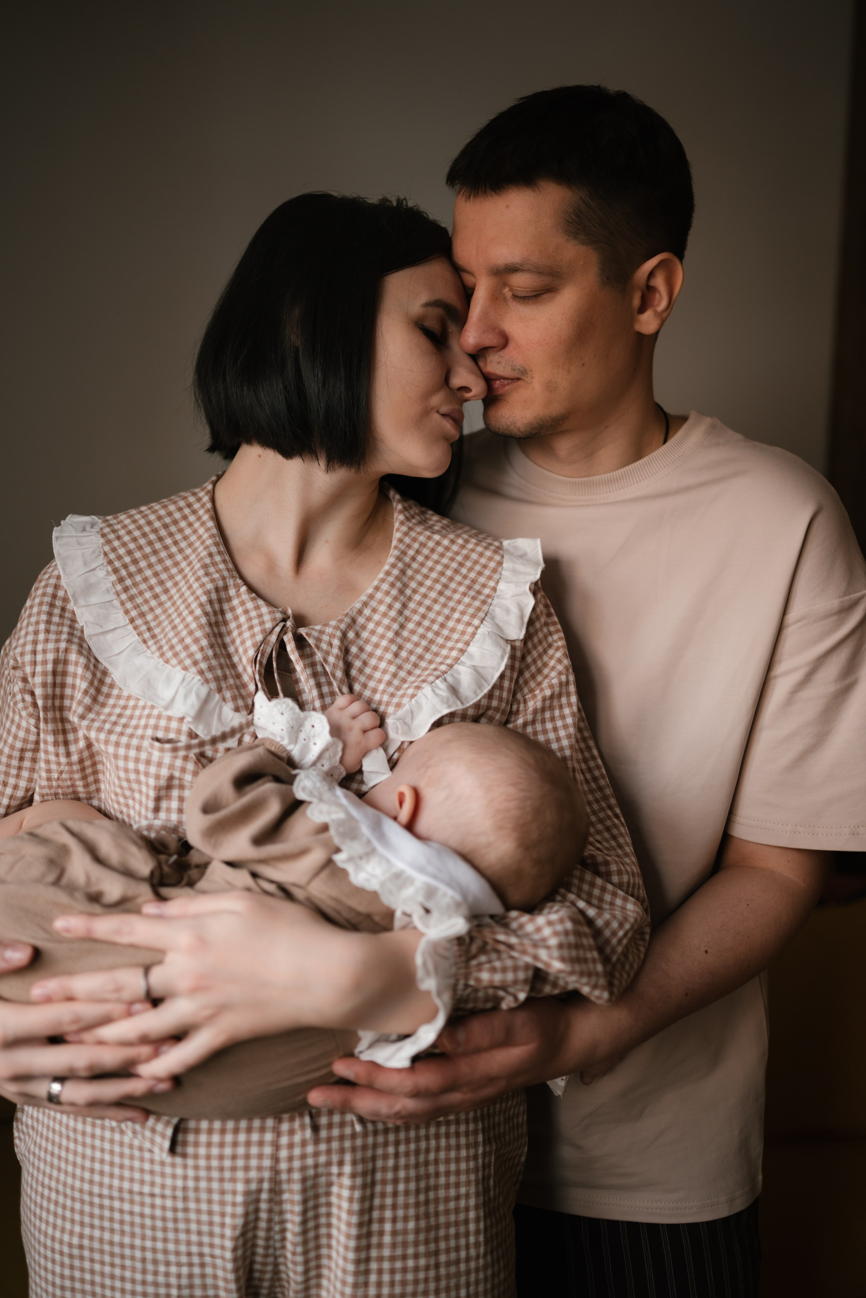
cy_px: 649
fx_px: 1262
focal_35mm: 35
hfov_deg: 37.9
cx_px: 433
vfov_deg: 54.4
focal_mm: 35
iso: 200
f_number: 1.8
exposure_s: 1/250
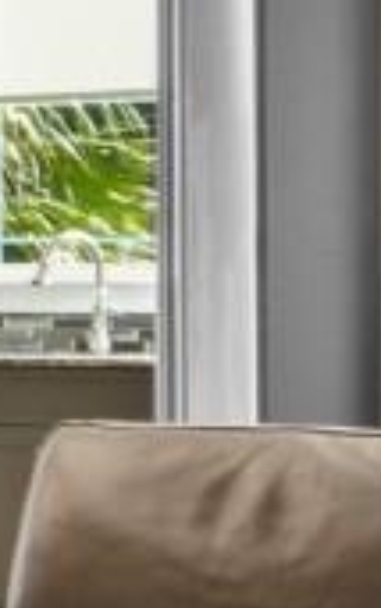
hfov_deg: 6.1
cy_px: 231
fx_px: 2407
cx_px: -1471
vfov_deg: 14.4
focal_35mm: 145
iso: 100
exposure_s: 1/2
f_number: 4.5
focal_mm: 10
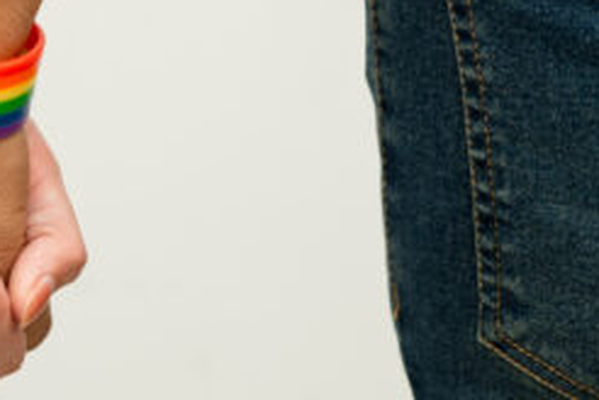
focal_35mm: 171
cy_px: 10
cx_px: -100
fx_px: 2845
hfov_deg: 11.8
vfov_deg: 8.0
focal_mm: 50
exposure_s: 1/80
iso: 250
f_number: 4.5
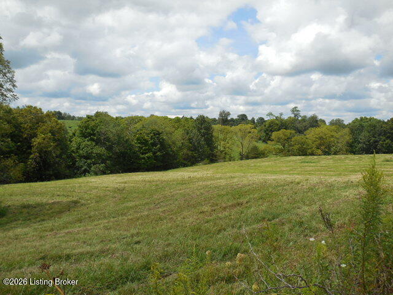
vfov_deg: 41.8
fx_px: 386
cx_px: 196
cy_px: 148
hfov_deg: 54.0
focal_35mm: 34
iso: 125
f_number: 3.4
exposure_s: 1/1600
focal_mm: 6.1
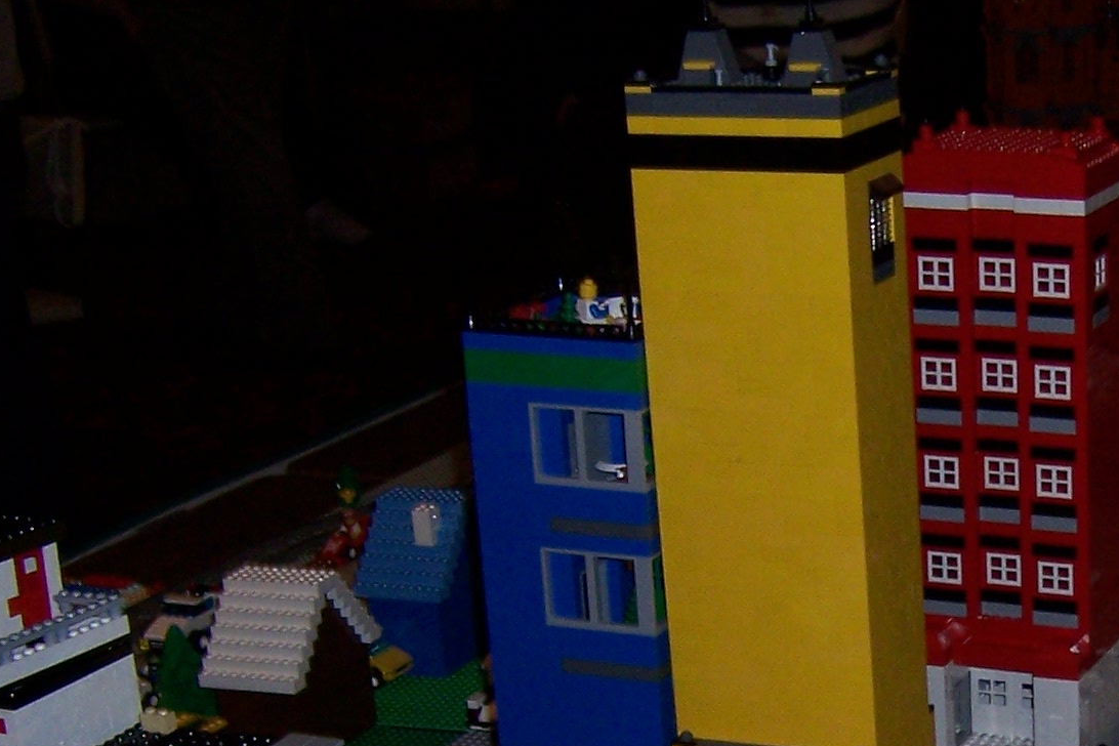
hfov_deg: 24.2
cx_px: 1050
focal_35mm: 81
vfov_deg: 16.7
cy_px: 645
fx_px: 2518
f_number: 2.8
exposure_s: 1/60
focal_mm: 5.5
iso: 140
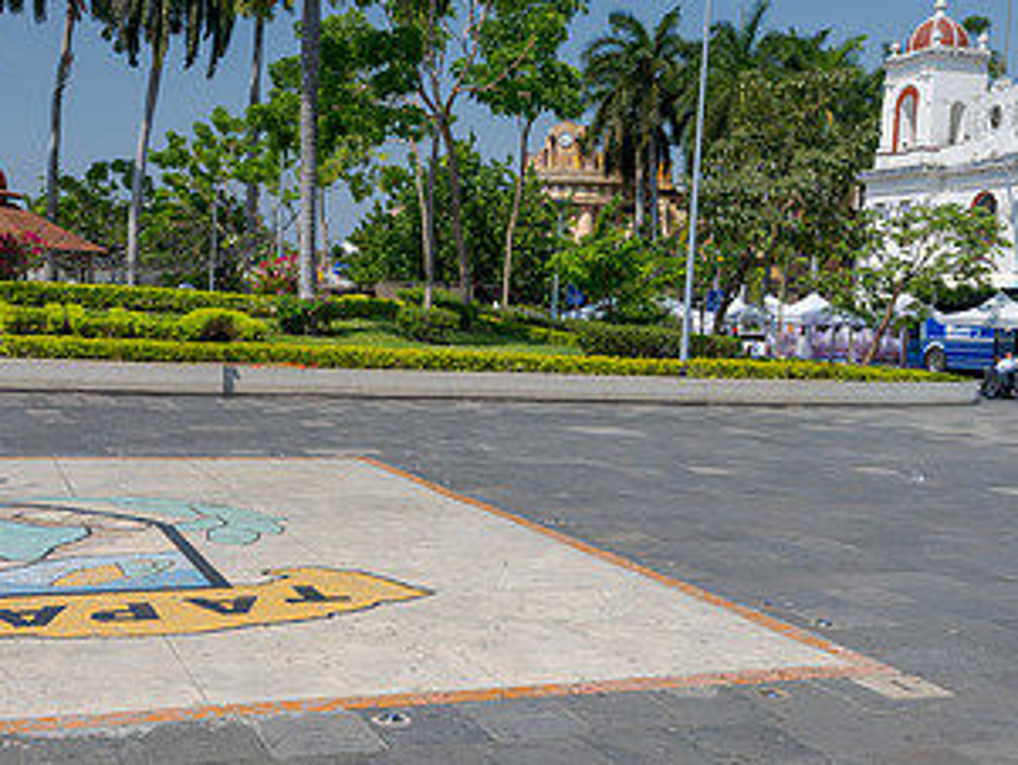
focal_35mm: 45
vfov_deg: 32.2
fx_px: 1324
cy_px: 417
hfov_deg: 42.0
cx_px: 434
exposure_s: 1/250
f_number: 8
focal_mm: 24
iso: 200
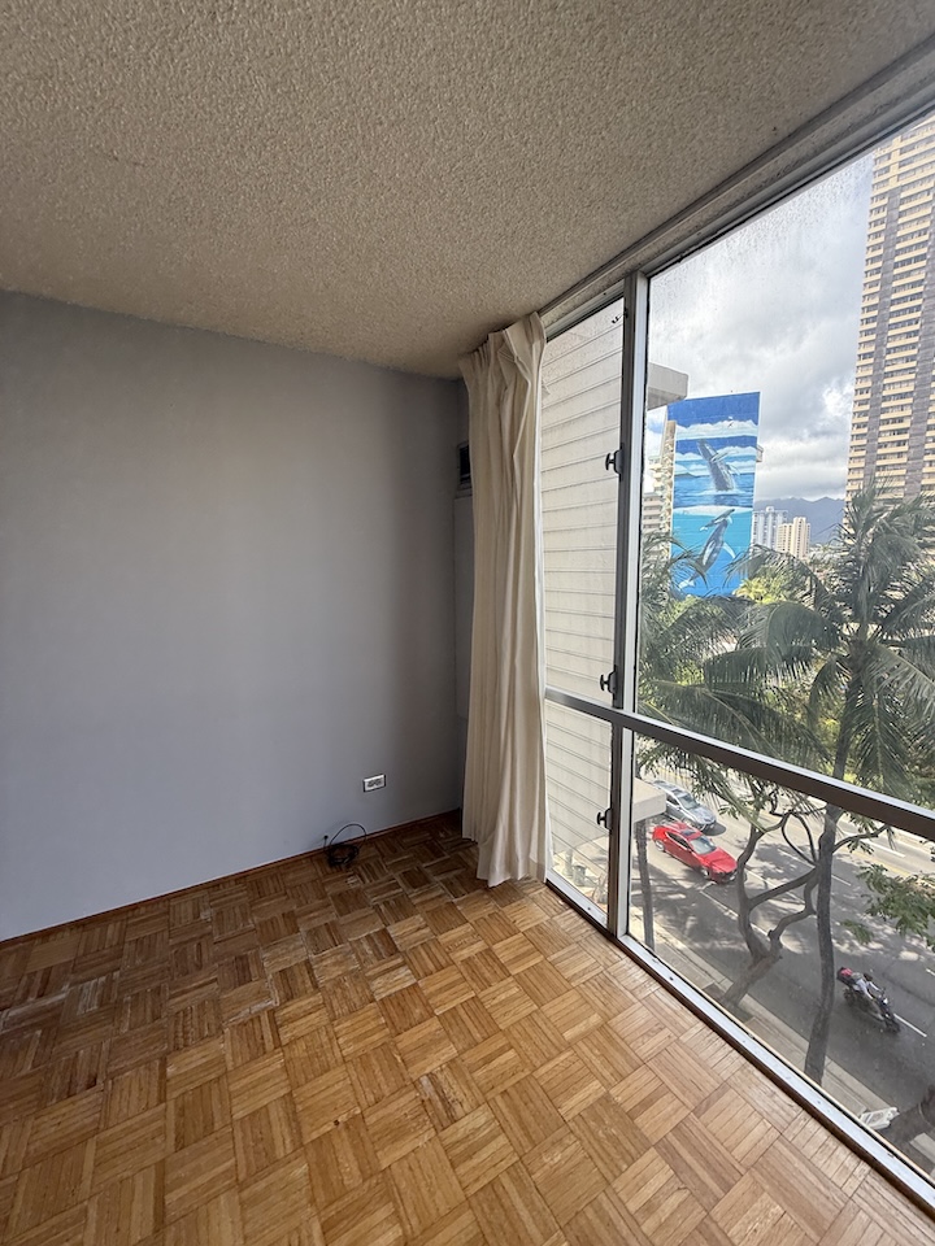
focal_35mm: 14
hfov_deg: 85.7
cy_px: 623
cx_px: 468
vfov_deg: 102.1
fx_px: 504
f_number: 2.2
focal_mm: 2.22
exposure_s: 1/395
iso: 64
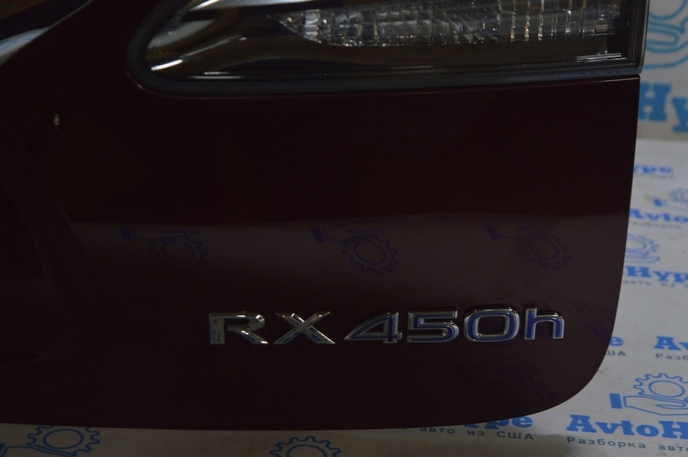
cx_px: 344
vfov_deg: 18.9
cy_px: 228
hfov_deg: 28.1
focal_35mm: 72
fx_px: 1375
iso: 400
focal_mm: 48
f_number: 5.3
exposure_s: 1/40
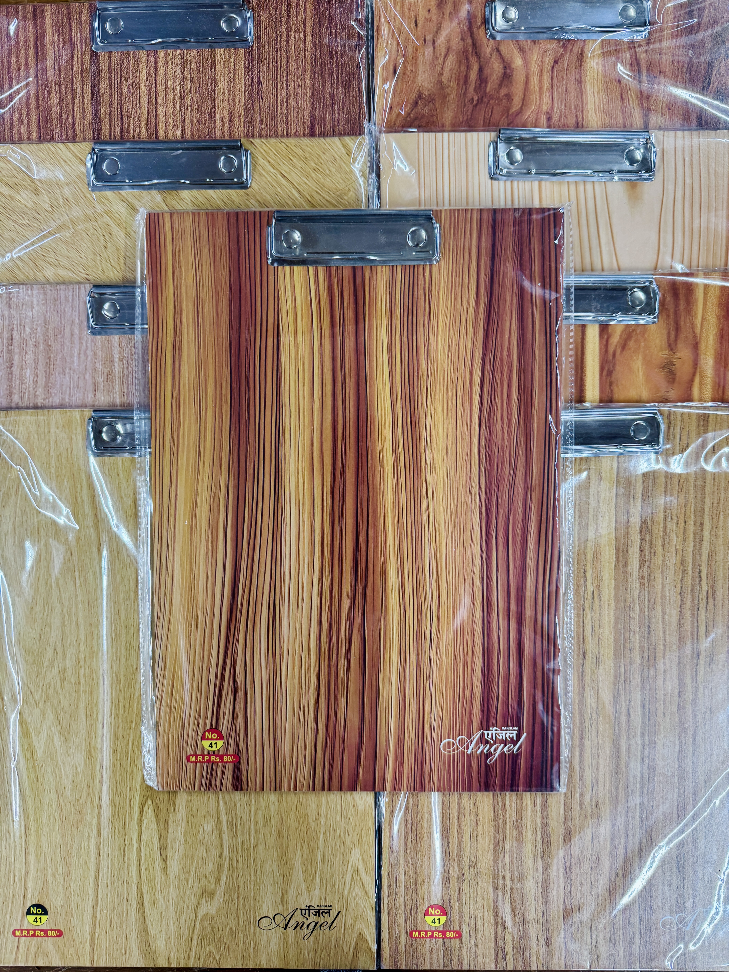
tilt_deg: -88.4
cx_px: 364
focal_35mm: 24
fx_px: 674
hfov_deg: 56.8
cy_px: 486
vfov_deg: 71.6
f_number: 1.78
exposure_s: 1/100
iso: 160
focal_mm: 6.76
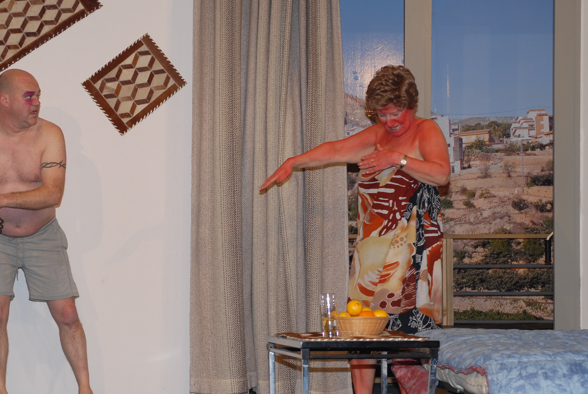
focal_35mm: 112
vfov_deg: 12.3
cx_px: 200
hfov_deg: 18.2
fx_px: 1826
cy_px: 192
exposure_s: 1/60
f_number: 5.6
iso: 200
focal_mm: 55
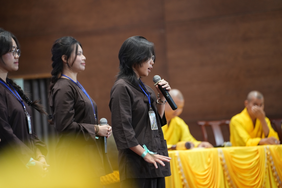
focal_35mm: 150
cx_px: 141
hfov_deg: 13.7
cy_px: 94
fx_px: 1175
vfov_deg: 9.1
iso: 1250
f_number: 2.8
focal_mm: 150
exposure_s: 1/80
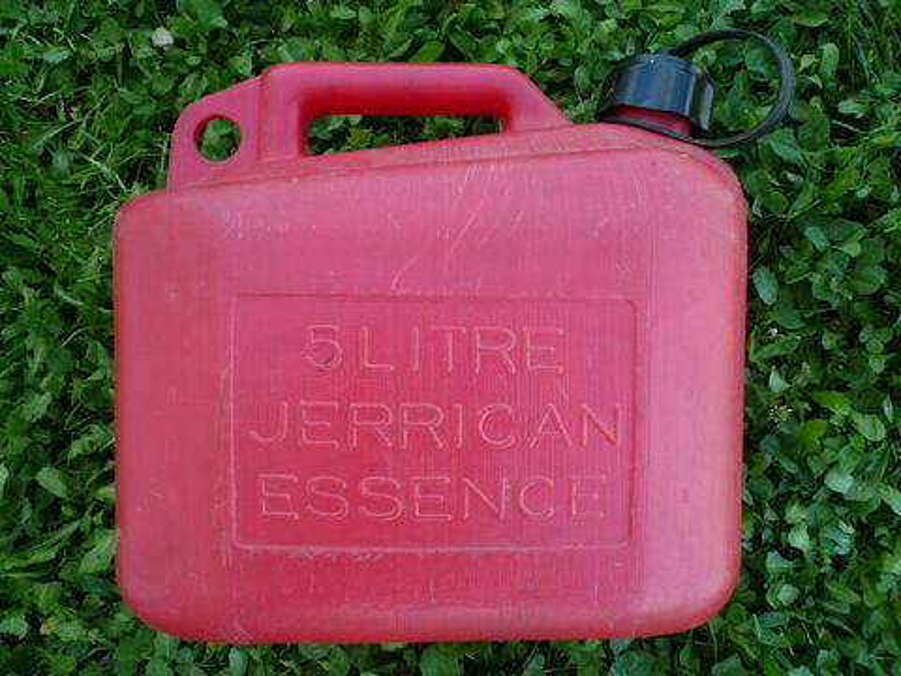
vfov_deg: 49.7
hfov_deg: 63.4
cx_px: 450
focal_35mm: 28
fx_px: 729
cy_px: 338
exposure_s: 1/125
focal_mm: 4.6
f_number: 2.8
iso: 100
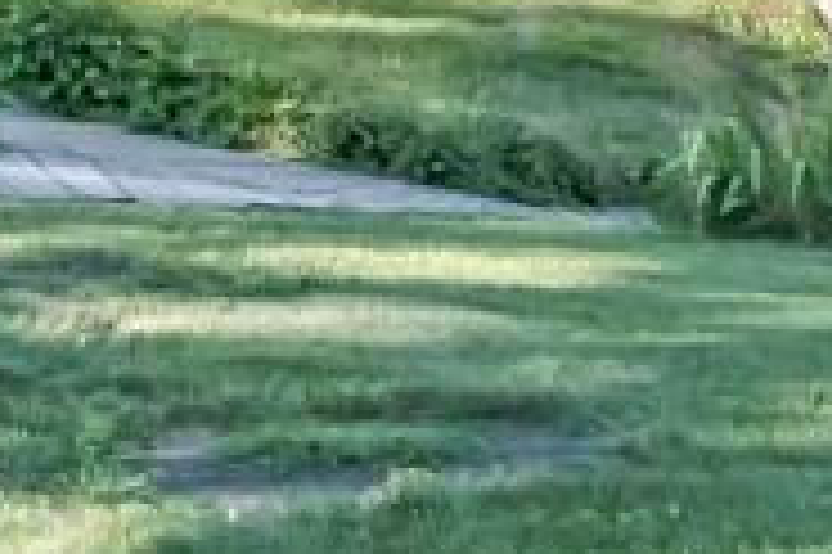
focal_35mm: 188
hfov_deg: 10.0
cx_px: 1776
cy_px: -788
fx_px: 4341
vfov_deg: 6.9
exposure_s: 1/400
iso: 400
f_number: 10
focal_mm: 17
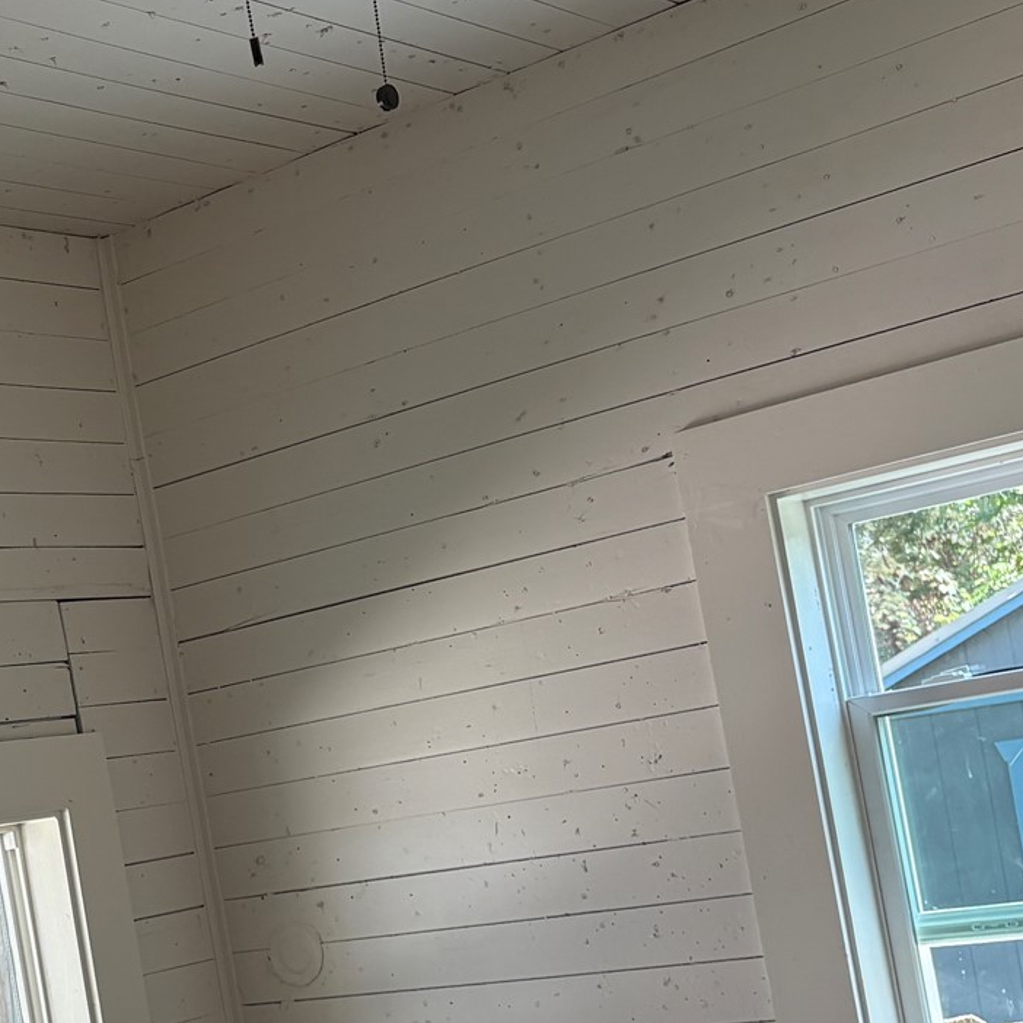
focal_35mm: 67
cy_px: 729
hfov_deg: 24.4
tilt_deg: +3.6
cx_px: -32
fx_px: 2240
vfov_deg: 25.5
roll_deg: +8.9
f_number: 1.6
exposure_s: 1/230
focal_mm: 5.96
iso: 64
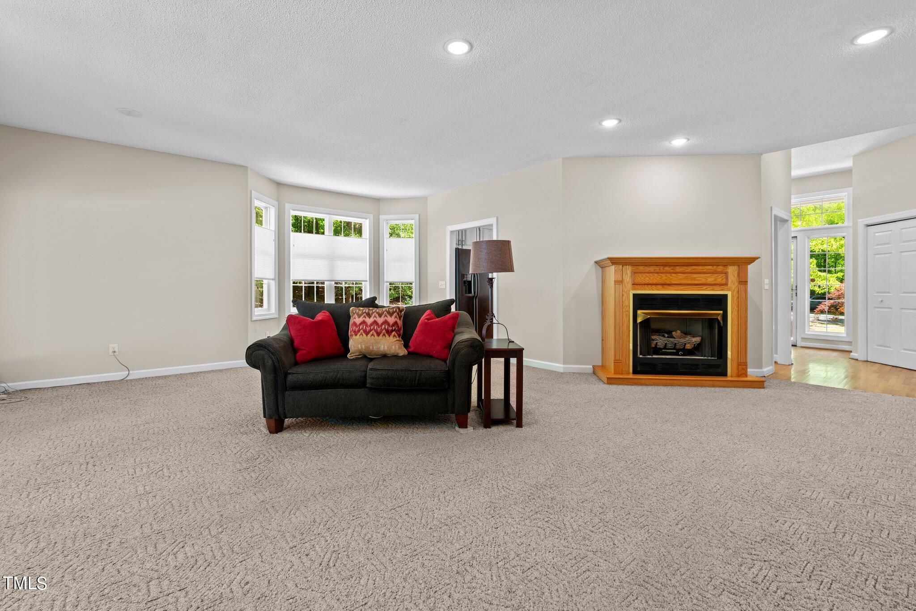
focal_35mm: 16
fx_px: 420
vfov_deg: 72.1
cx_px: 458
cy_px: 306
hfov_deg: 95.0
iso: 320
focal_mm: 16.5
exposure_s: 1.3
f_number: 8
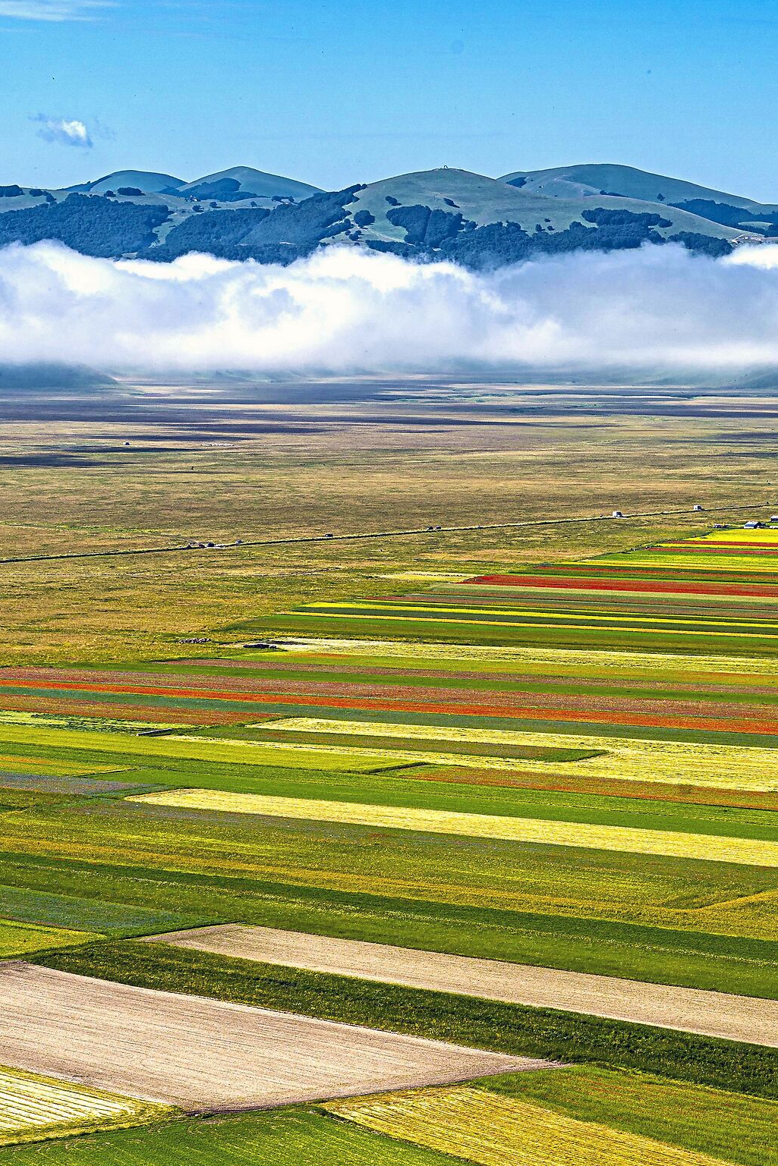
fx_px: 3694
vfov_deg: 17.9
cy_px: 604
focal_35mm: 114
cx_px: 824
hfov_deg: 11.9
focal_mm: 73
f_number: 11
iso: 100
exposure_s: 1/200
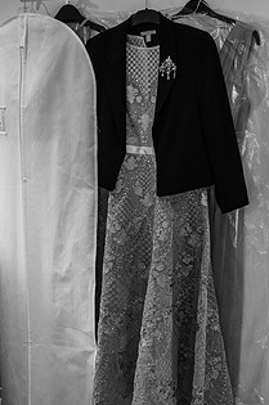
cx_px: 141
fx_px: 562
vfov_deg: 39.6
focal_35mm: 50
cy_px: 217
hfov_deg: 26.9
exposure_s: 1/200
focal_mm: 35
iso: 320
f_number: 2.8
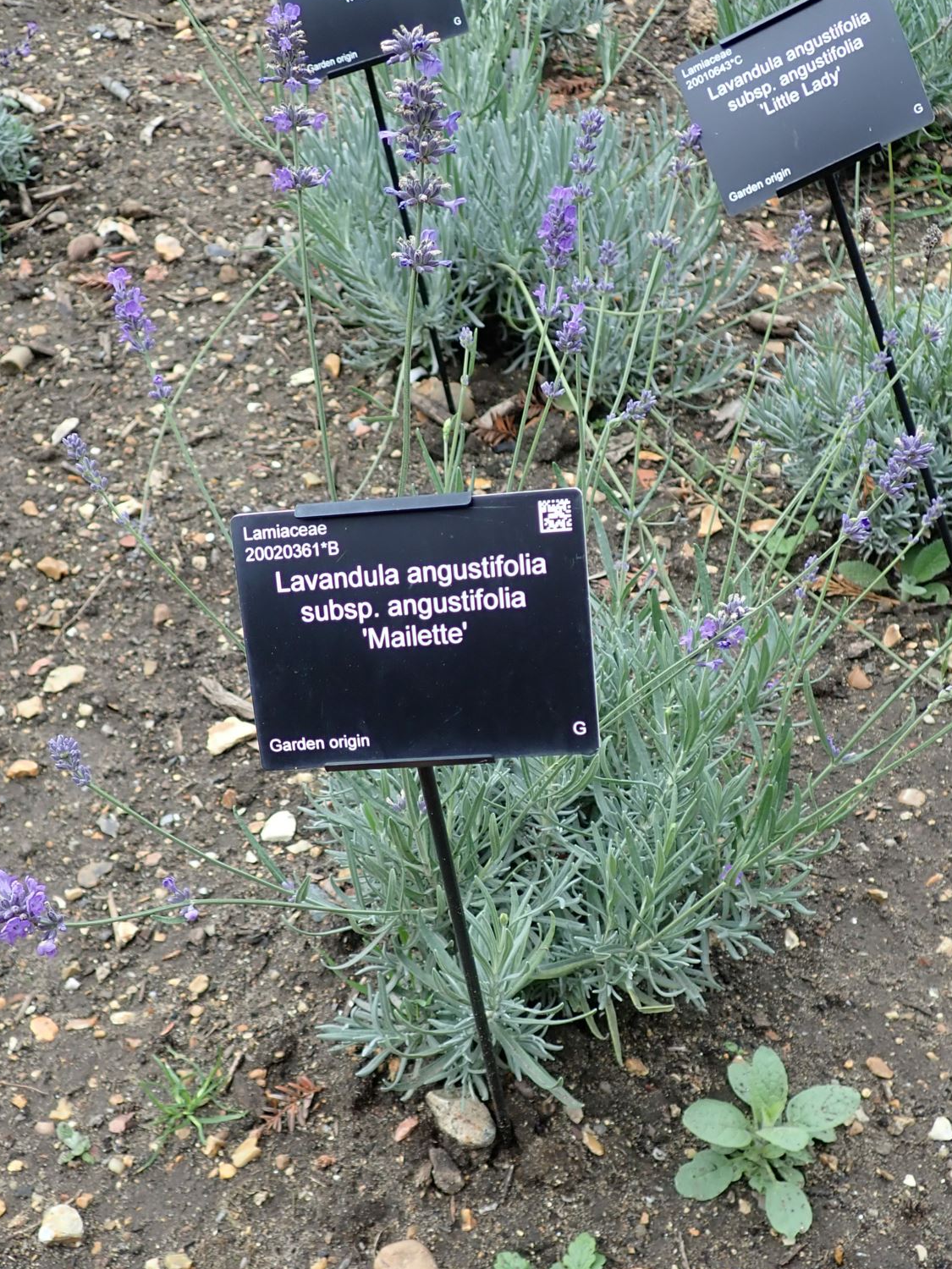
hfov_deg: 36.0
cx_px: 486
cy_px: 740
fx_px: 1467
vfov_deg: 46.6
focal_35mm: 40
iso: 100
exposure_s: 1/80
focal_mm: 5.5
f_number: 2.3
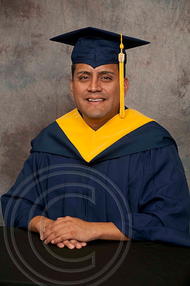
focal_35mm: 120
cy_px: 143
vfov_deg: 17.1
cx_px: 95
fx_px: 952
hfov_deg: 11.4
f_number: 5.6
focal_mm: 80
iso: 200
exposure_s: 1/60
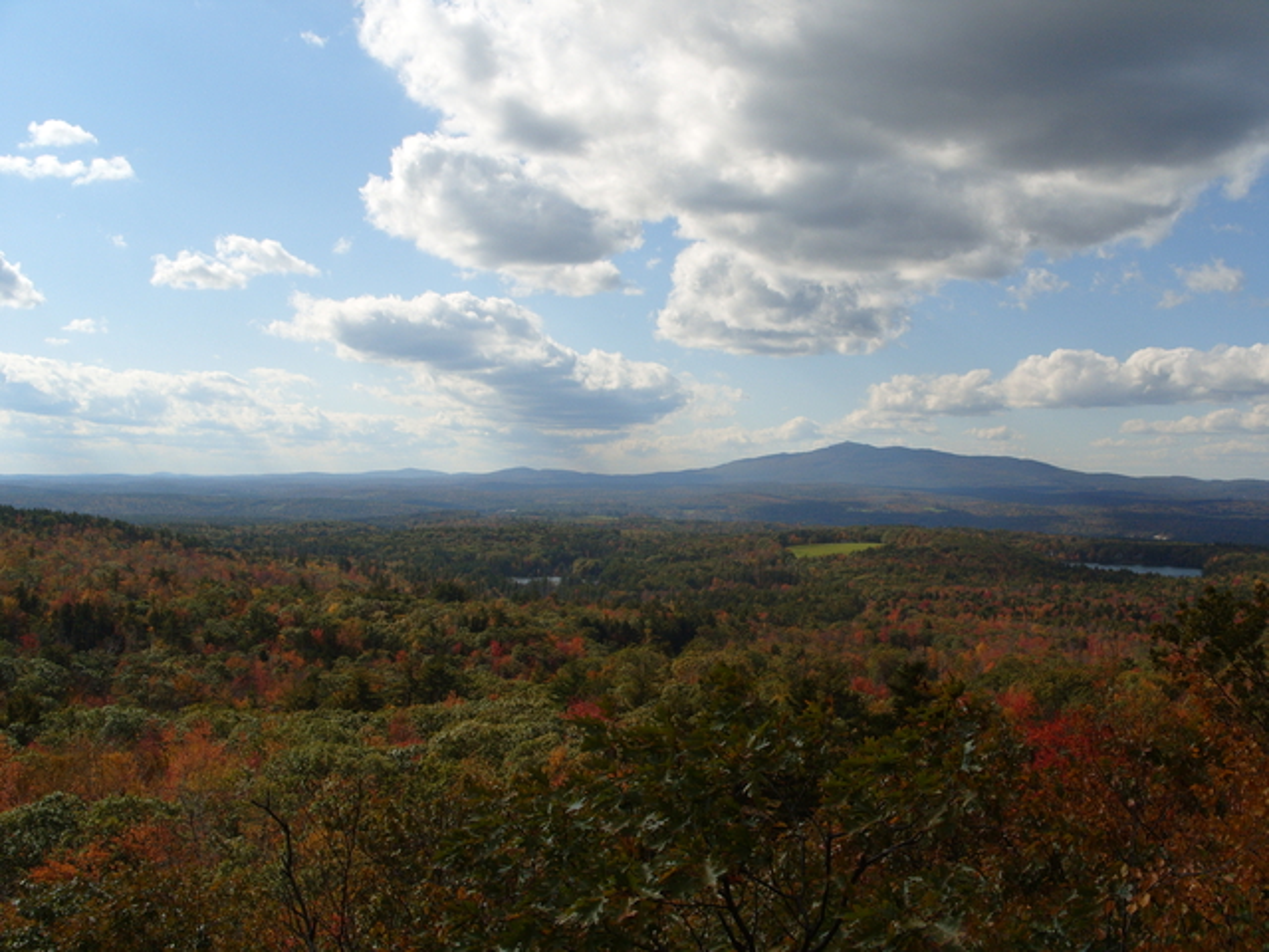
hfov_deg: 52.6
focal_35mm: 35
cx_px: 634
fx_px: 1283
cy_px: 476
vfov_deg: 40.7
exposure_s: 1/750
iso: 80
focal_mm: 7.8
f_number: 7.4
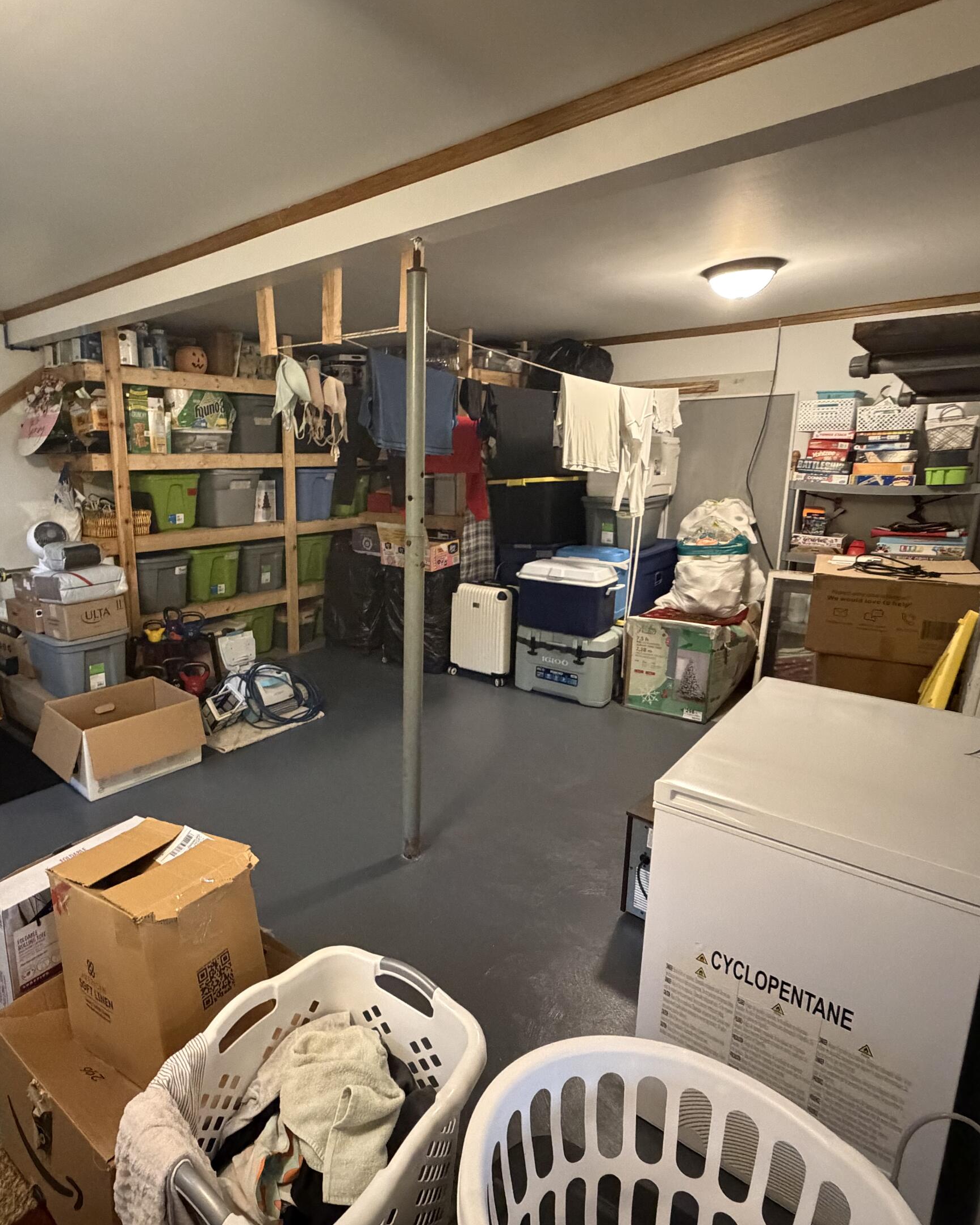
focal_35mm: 19
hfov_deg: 69.8
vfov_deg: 83.3
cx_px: 370
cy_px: 592
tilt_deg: -12.4
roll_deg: +0.9
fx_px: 689
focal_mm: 2.22
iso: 1000
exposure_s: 1/40
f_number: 2.2
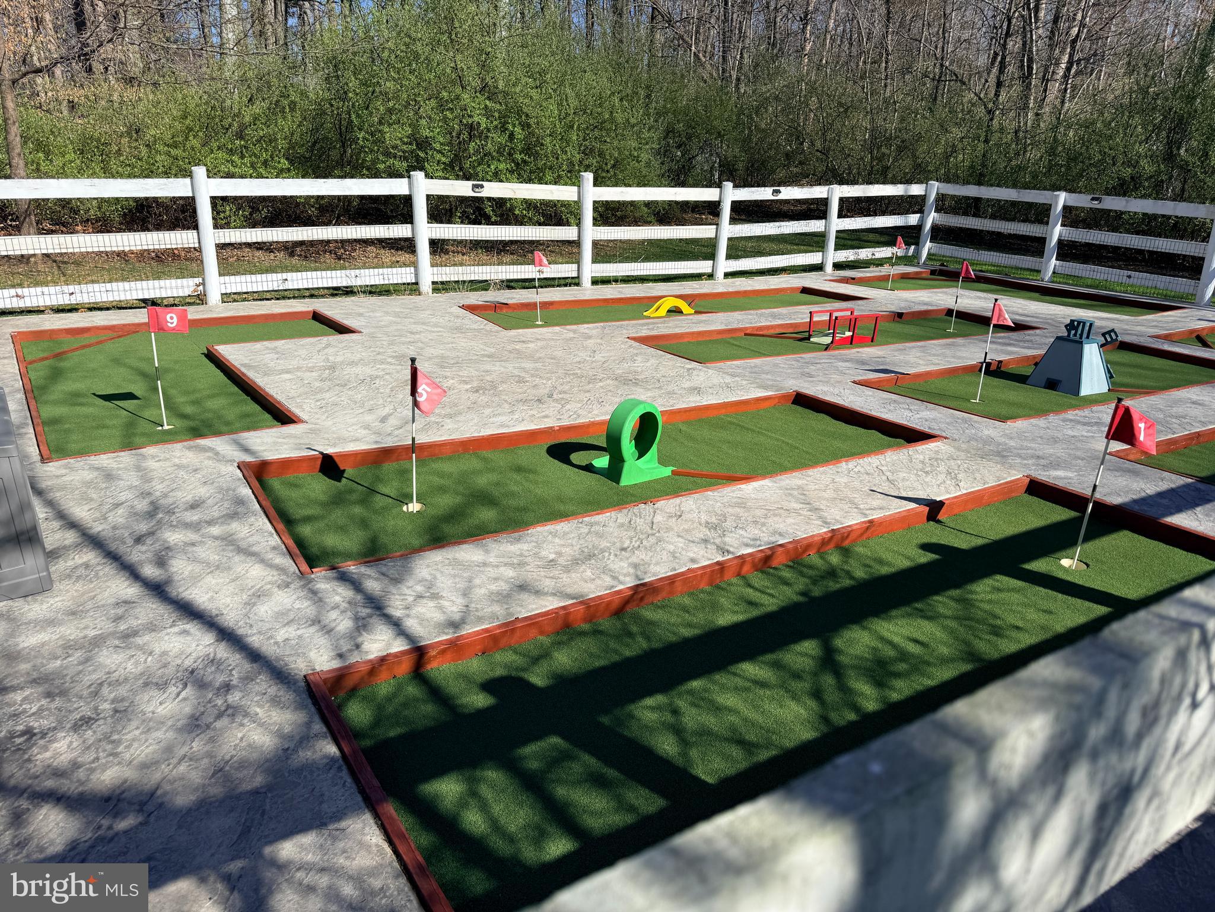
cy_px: 456
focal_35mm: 24
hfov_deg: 71.6
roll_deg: -0.9
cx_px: 608
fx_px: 842
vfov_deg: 56.8
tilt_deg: -20.9
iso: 80
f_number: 1.78
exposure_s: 1/5714
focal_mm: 6.76
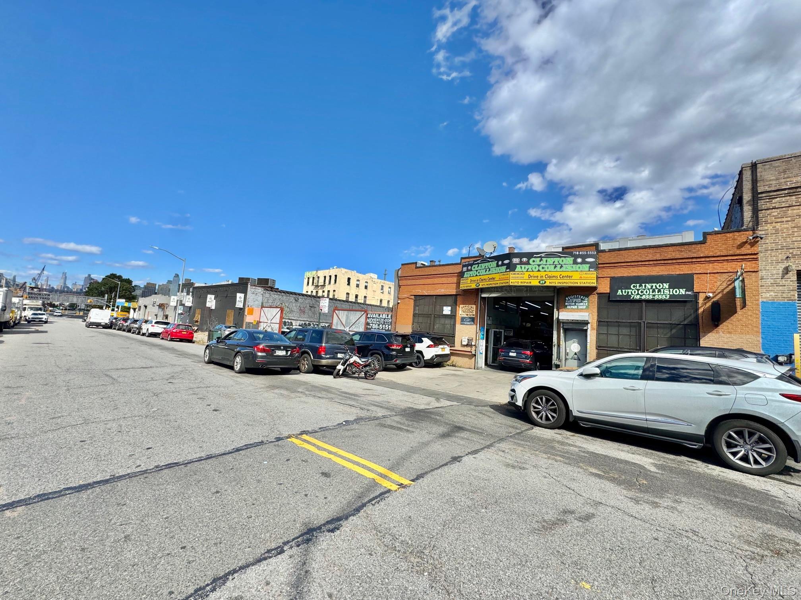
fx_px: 324
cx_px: 400
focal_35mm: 14
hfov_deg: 102.1
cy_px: 300
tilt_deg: +8.7
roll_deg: -1.8
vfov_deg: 85.7
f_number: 2.2
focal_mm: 2.22
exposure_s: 1/1880
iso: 50
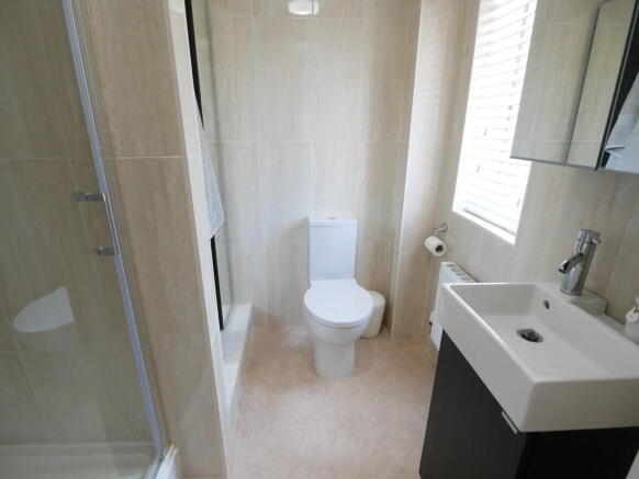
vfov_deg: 71.6
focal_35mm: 18
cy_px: 240
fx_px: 332
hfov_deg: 87.7
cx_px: 320
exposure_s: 1/60
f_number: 4
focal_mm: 9
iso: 800
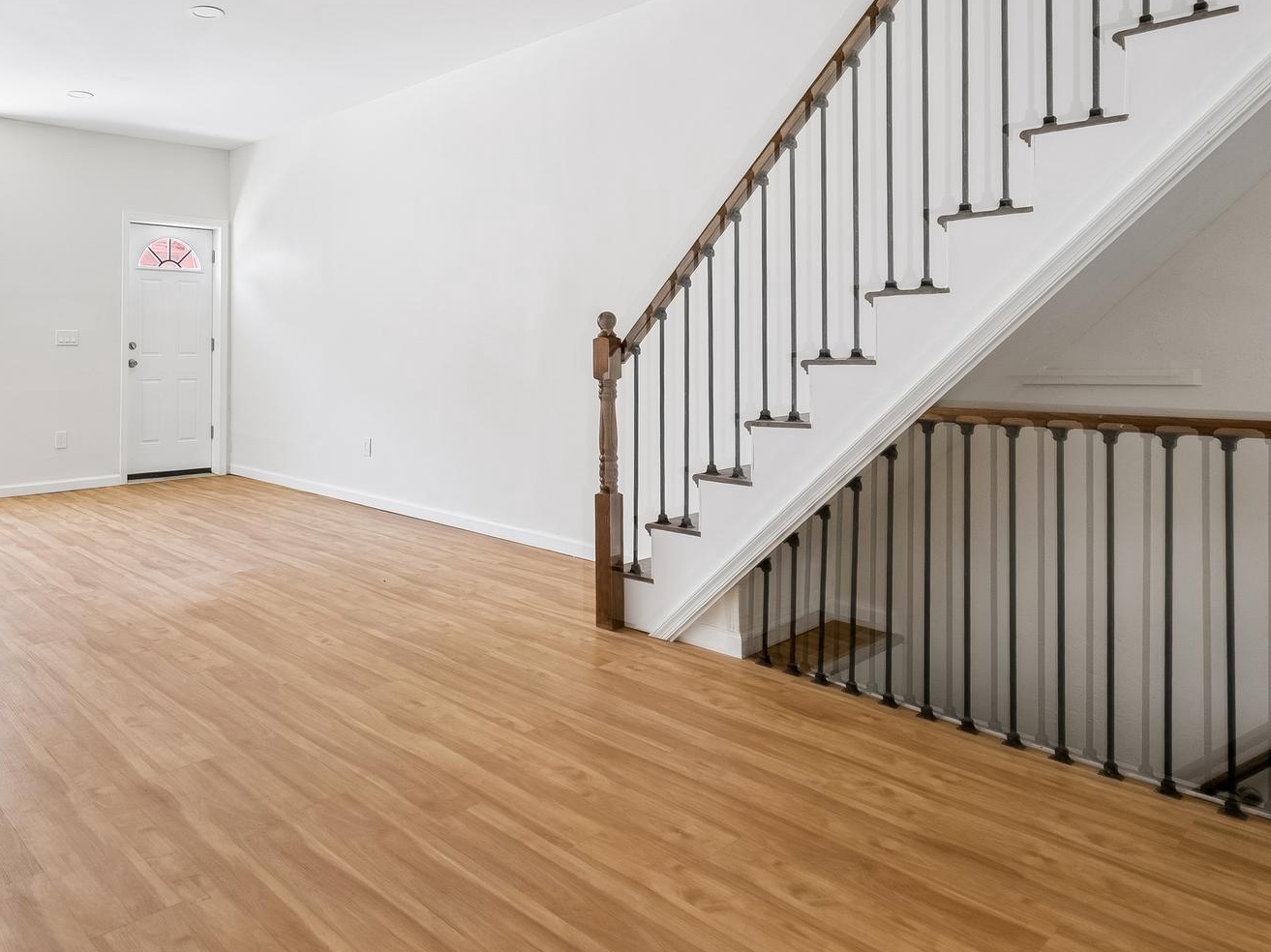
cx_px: 422
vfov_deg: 55.9
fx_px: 881
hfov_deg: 69.5
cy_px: 339
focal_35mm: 24
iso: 400
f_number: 8
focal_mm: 16
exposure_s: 1/15
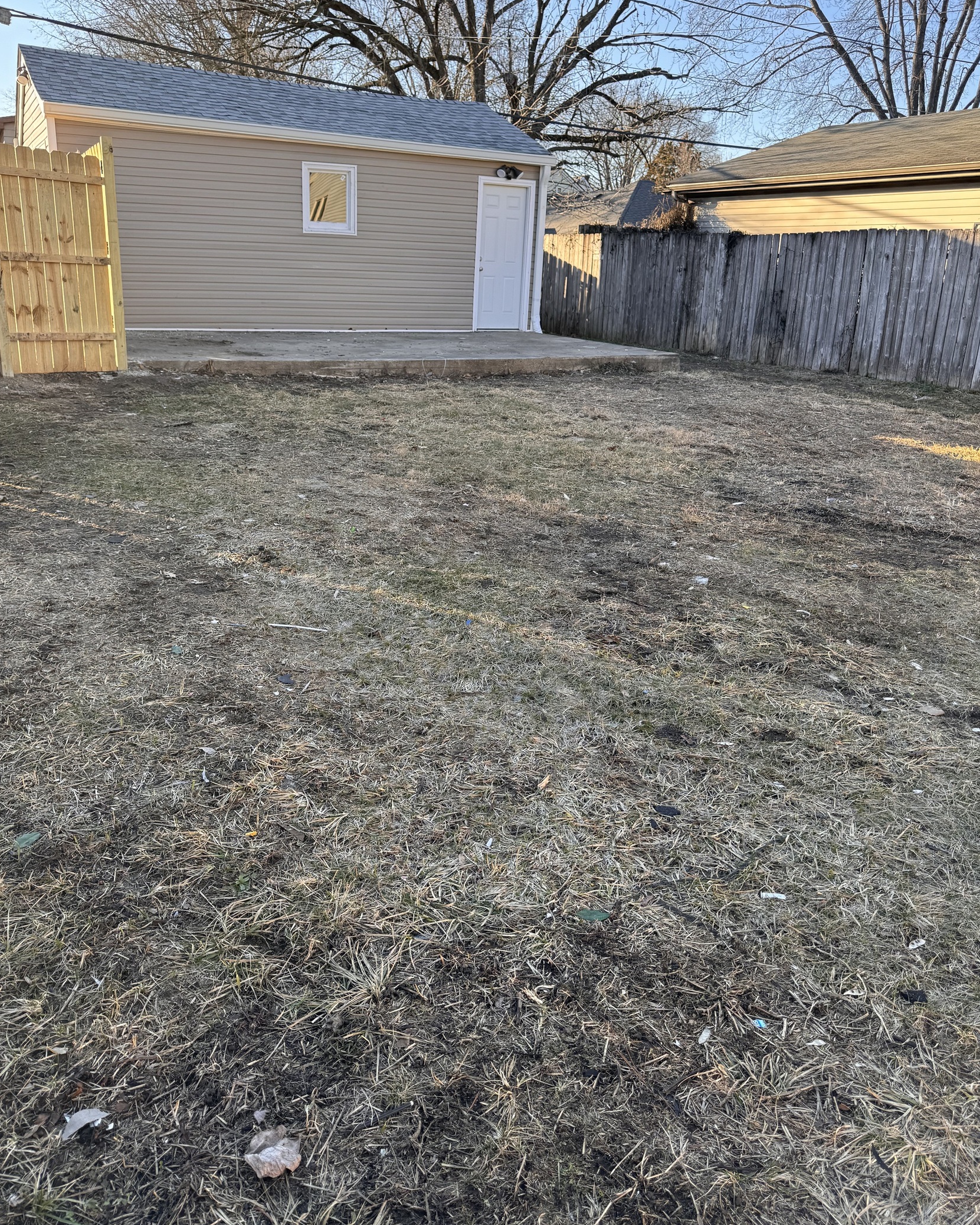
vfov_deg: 66.0
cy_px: 577
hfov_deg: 54.9
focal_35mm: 26
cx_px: 473
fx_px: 943
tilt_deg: -18.1
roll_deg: -2.2
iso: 80
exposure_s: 1/491
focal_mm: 6.86
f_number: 1.78
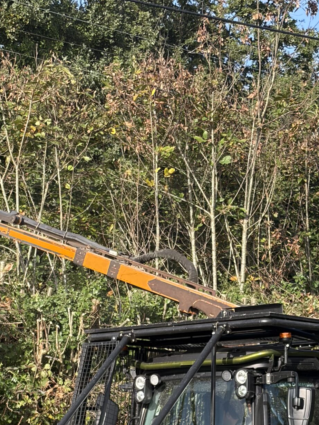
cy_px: 277
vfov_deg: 18.2
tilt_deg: +6.3
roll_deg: -1.1
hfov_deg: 13.7
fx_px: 1328
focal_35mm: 108
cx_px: 139
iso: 32
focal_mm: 5.96
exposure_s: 1/1263
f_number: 1.6
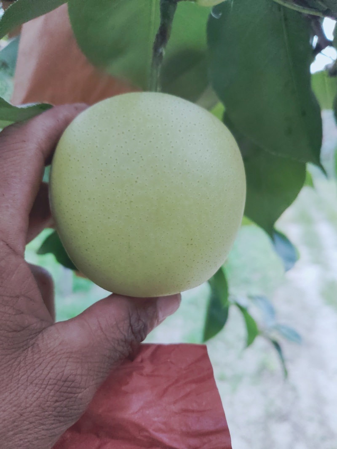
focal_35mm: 26
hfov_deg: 53.1
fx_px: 338
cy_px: 224
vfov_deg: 67.3
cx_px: 168
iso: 1480
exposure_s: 1/100
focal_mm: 4.84
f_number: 1.88
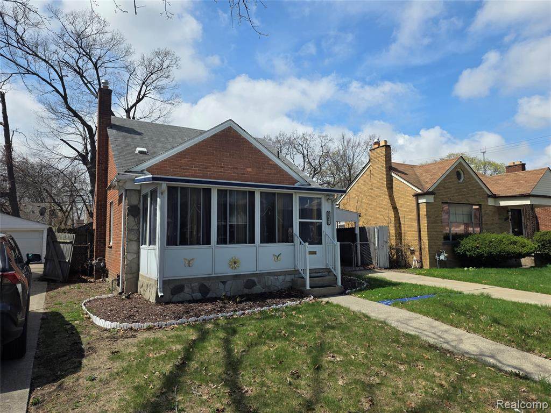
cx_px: 276
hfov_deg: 73.9
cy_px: 206
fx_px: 366
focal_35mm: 23
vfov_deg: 58.9
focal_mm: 6.25
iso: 80
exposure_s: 1/6574
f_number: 1.7
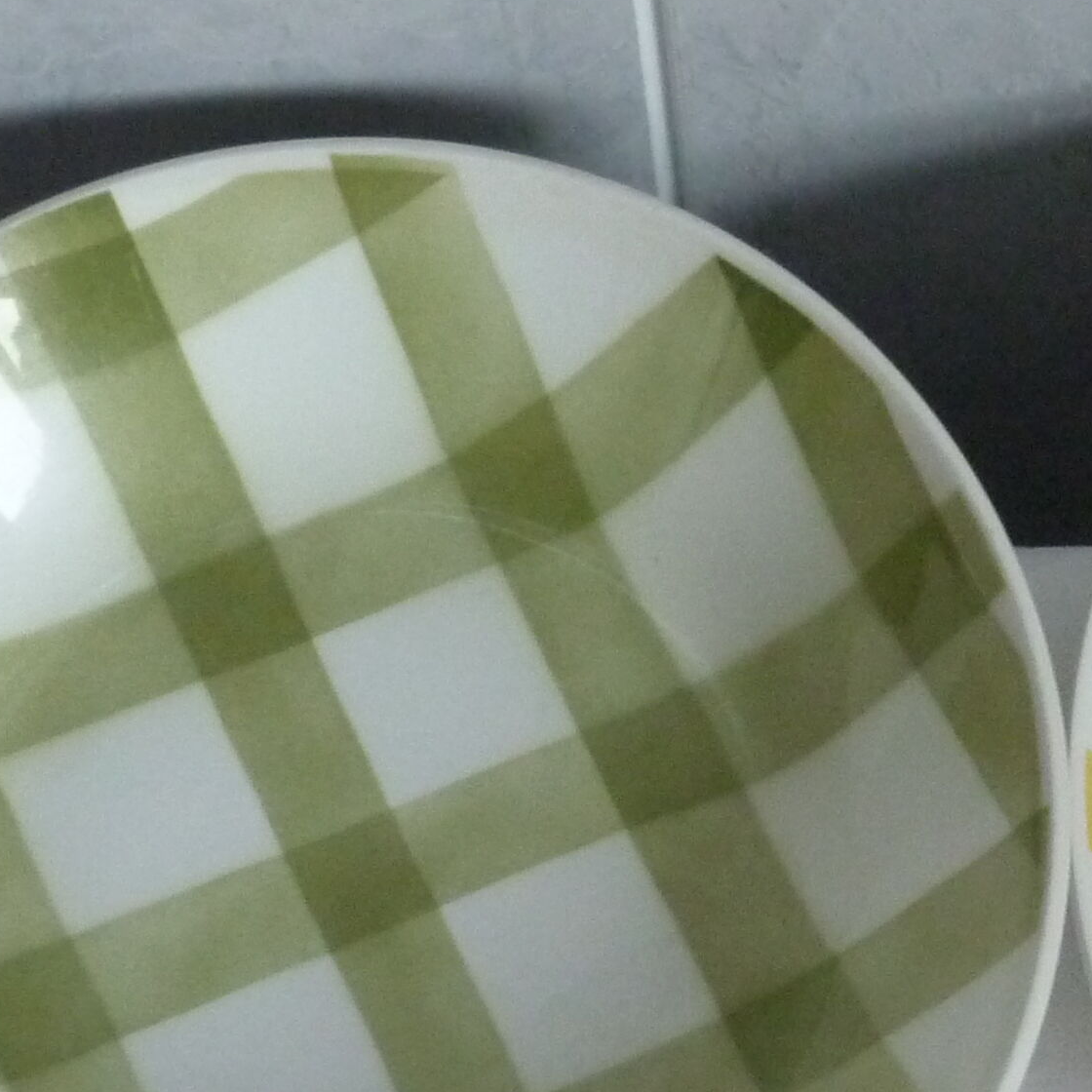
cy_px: 859
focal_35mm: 95
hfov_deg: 17.8
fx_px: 3391
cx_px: 1096
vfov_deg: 18.1
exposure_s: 1/30
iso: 400
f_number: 2.8
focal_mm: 5.5
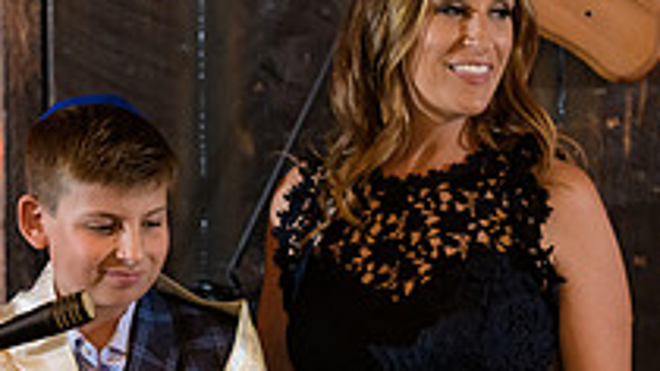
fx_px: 5879
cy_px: 234
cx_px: 88
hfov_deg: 6.4
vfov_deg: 3.6
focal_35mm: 336
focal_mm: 116
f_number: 3.2
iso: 1600
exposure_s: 1/125
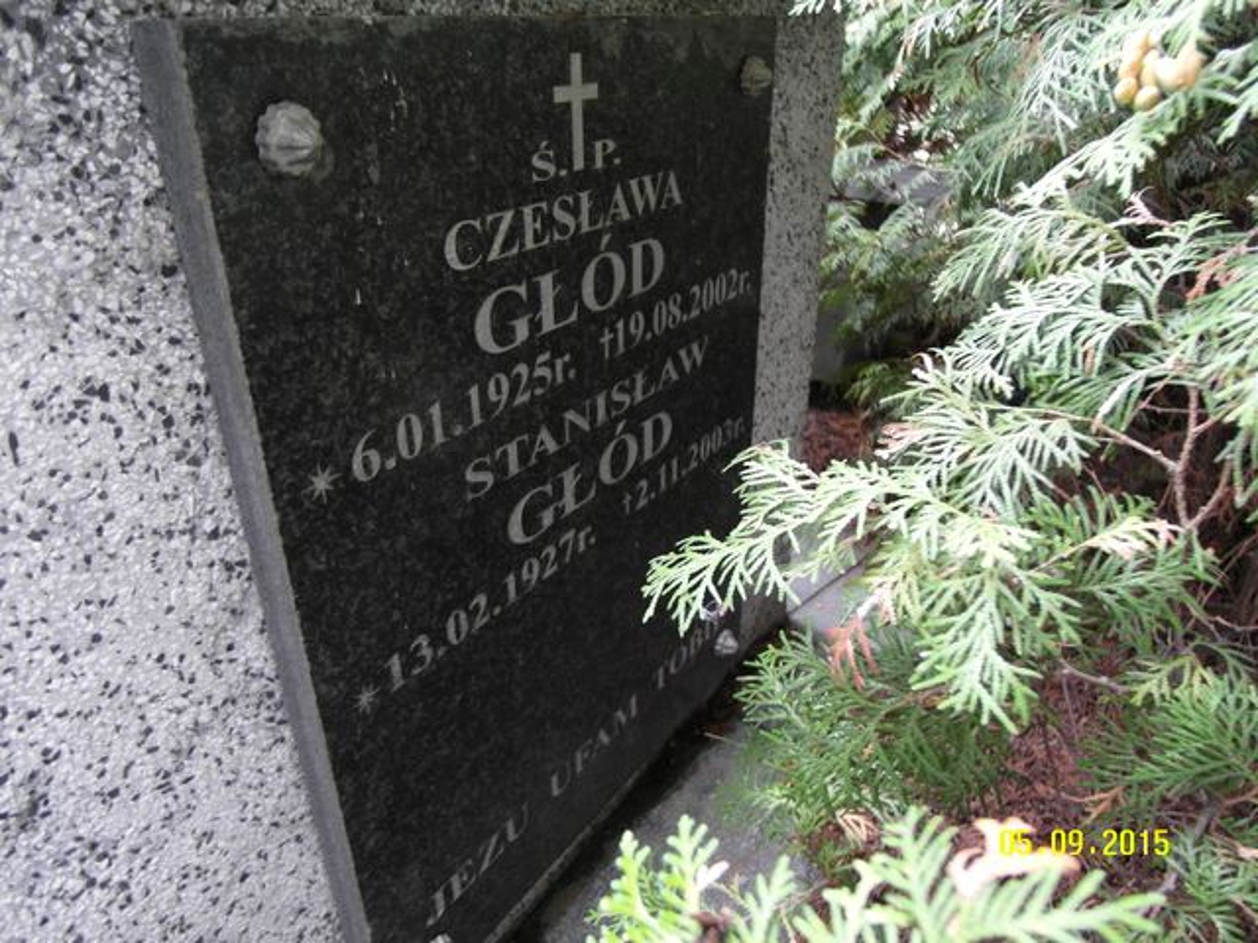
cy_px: 472
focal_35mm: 24
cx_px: 629
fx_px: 872
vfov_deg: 56.8
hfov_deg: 71.6
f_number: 2.1
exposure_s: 1/30
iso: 200
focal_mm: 5.2
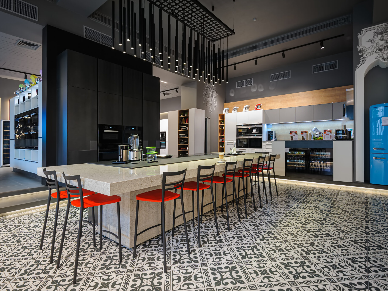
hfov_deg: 87.7
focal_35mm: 18
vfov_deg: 71.6
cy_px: 145
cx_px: 196
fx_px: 202
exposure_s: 1/8
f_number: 8
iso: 640
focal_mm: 16
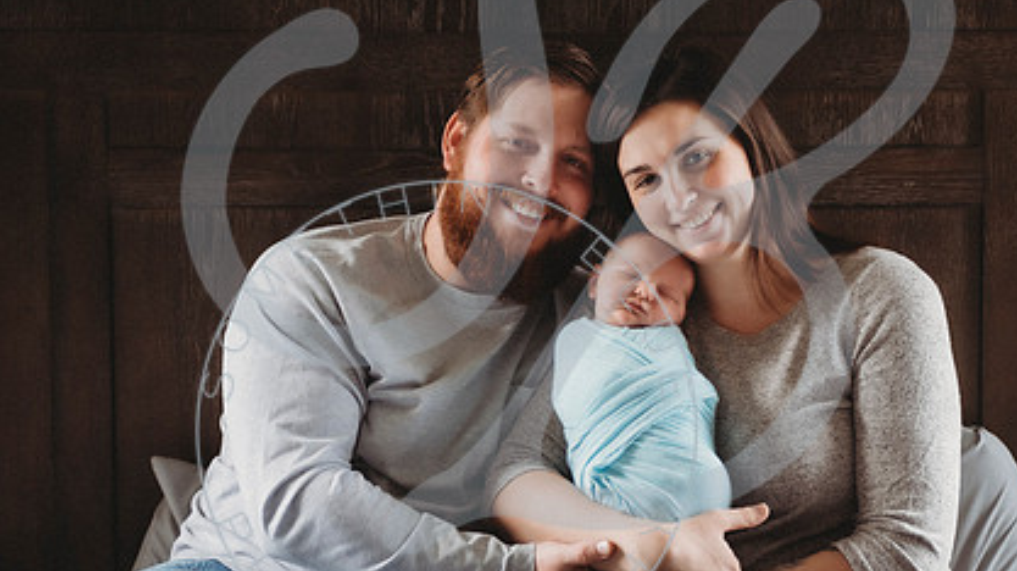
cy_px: 226
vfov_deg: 13.7
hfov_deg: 24.2
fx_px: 2372
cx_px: 566
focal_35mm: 88
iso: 400
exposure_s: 1/125
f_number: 2.8
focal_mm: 60
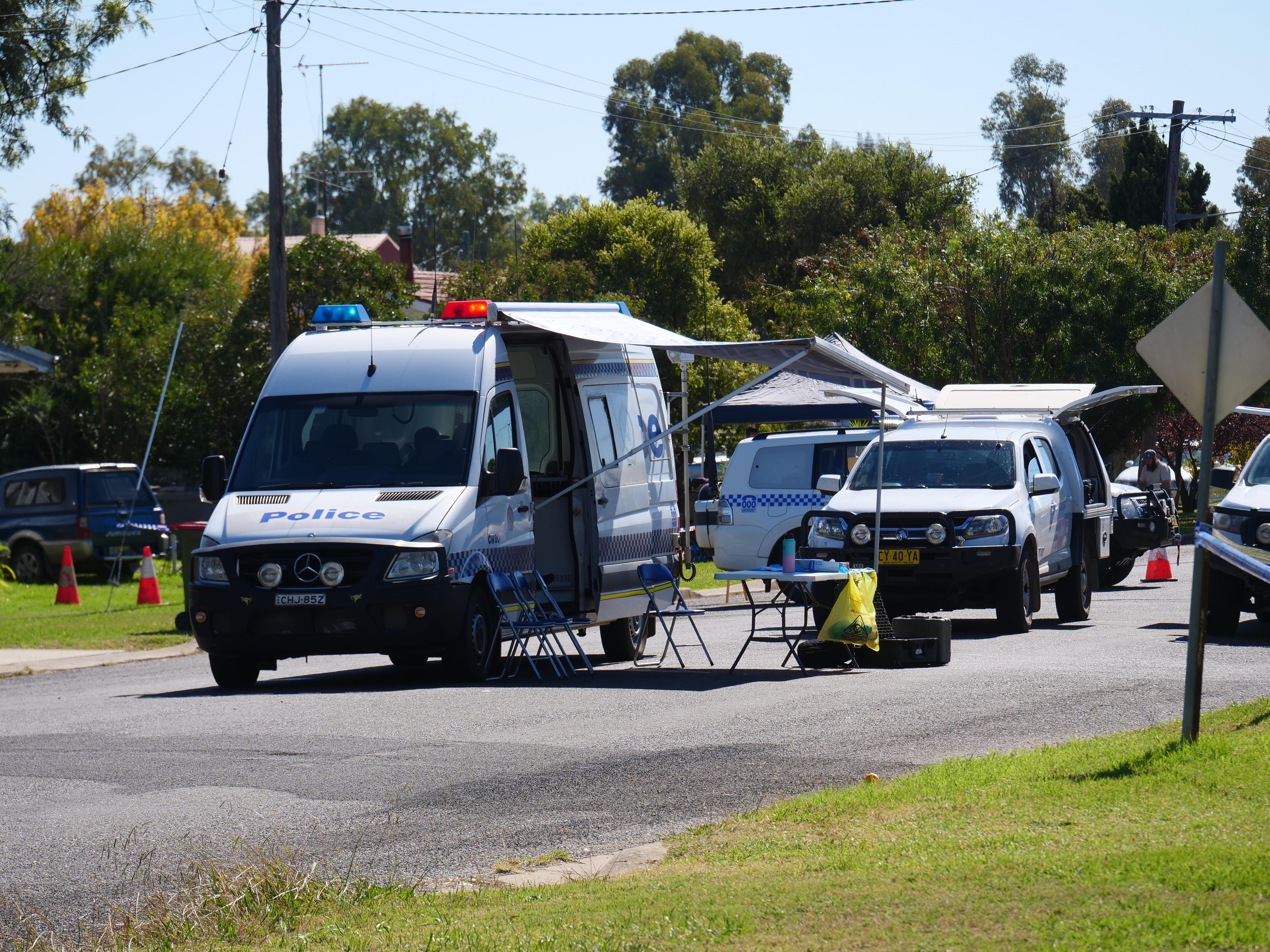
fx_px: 7338
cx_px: 635
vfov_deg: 7.4
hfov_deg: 9.9
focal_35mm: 200
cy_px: 476
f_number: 4.5
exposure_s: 1/1300
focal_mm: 100
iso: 200
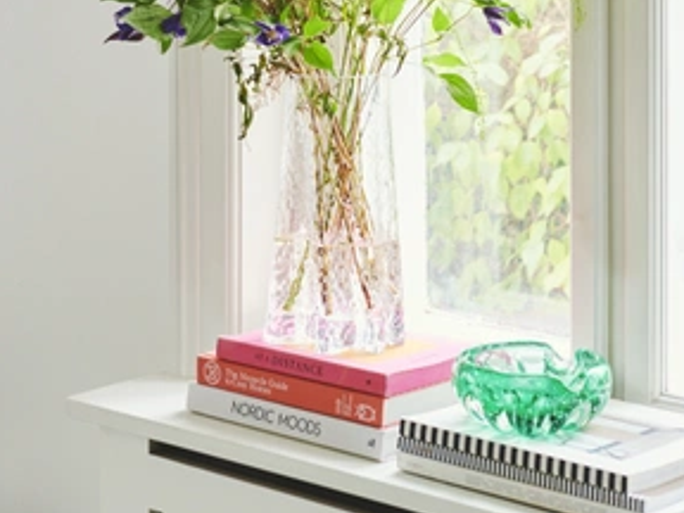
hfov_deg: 18.3
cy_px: -121
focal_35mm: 107
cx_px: 198
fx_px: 2114
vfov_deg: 13.4
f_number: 5.6
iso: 100
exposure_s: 1/2
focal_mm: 50
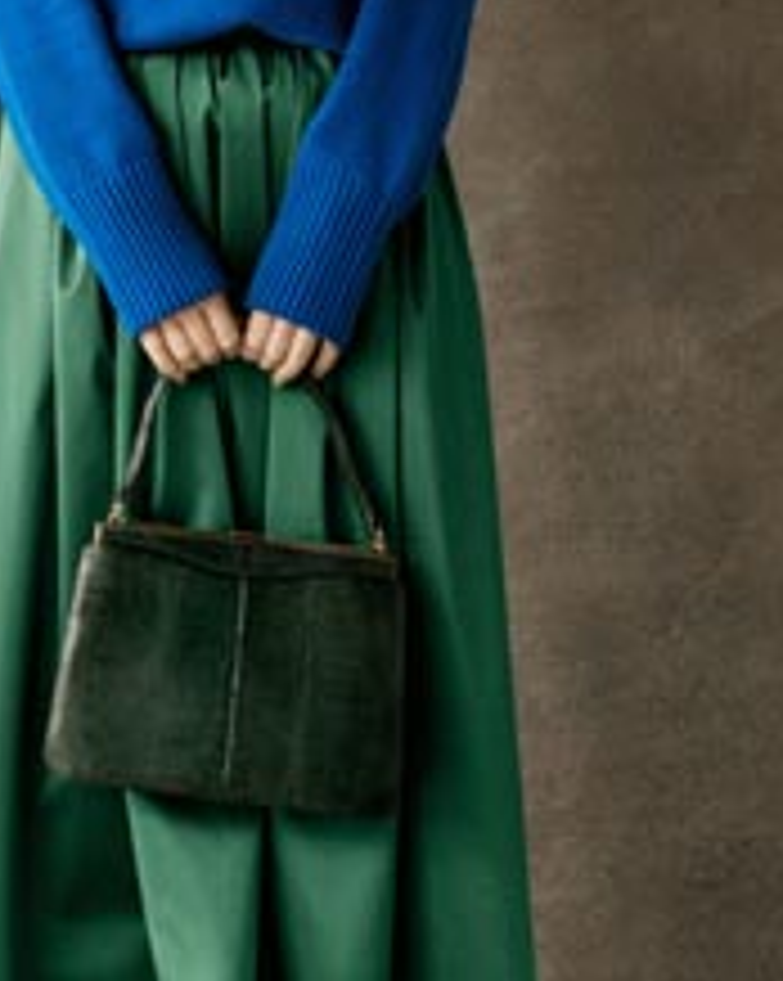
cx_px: 216
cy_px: 320
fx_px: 3974
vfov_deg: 14.0
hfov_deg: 11.2
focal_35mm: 137
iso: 640
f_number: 2
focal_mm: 35
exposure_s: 1/80
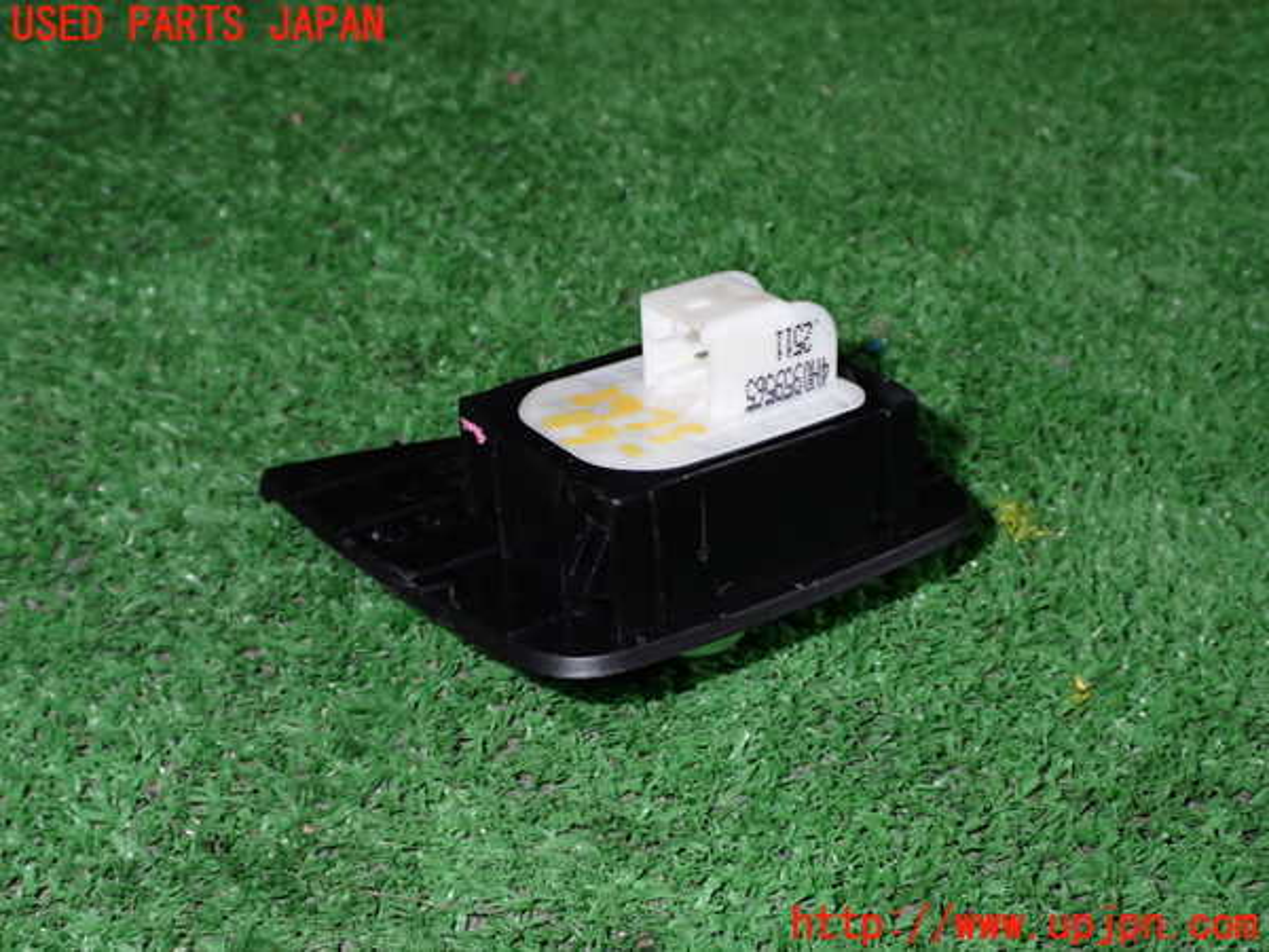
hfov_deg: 40.4
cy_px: 476
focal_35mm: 47
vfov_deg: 30.9
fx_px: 1723
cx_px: 634
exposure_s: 1/50
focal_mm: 8.4
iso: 500
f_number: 13
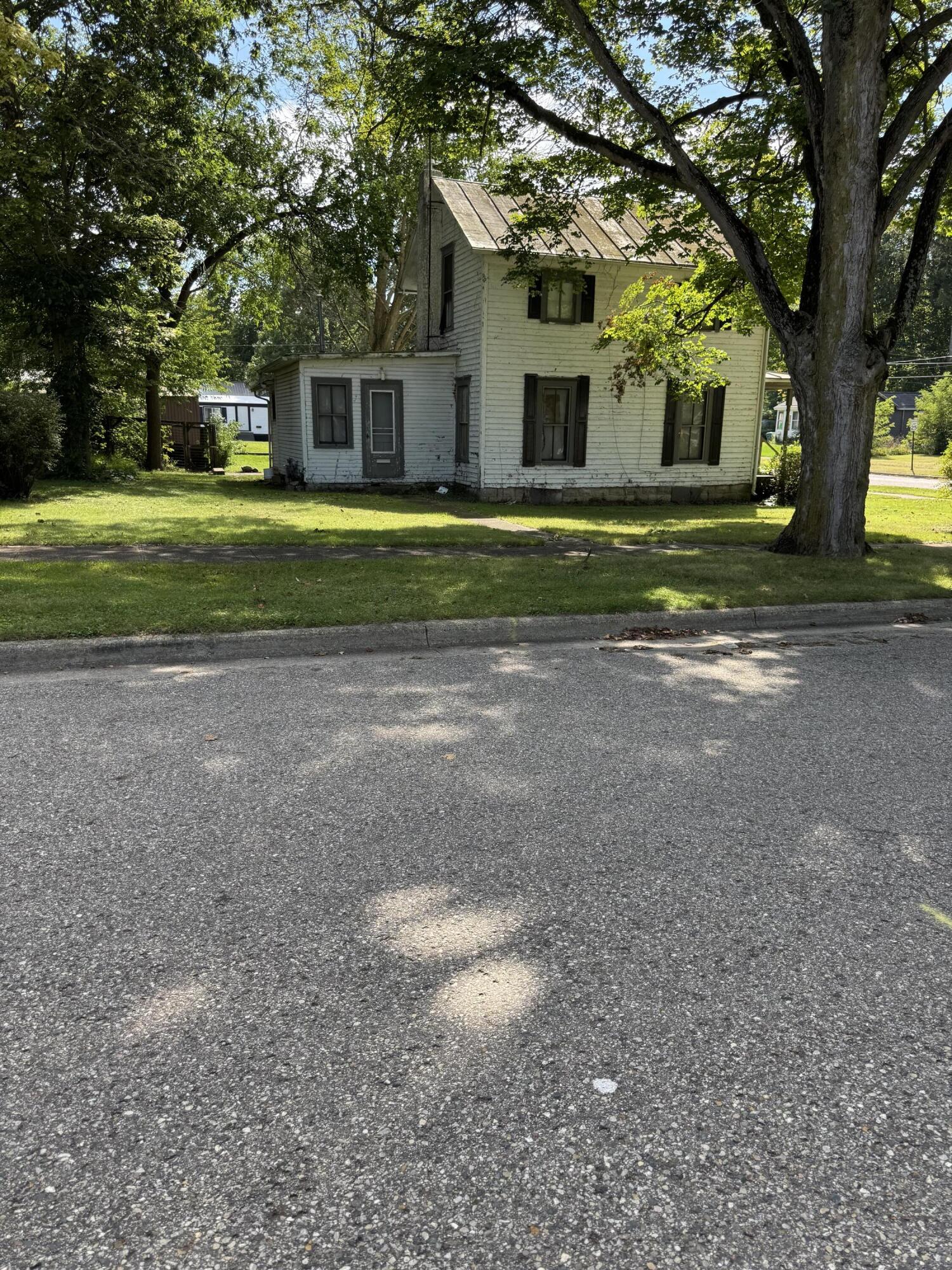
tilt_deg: -12.8
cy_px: 635
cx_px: 476
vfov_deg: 71.6
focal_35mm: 24
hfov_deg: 56.8
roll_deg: -0.4
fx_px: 880
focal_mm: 6.76
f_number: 1.78
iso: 80
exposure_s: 1/747
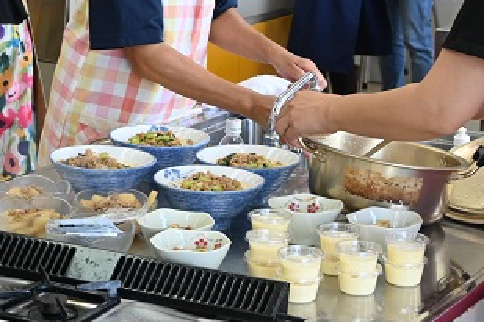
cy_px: 16
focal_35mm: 123
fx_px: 1654
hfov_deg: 16.6
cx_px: 255
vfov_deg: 11.1
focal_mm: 39
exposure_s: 1/125
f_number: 5.6
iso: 800
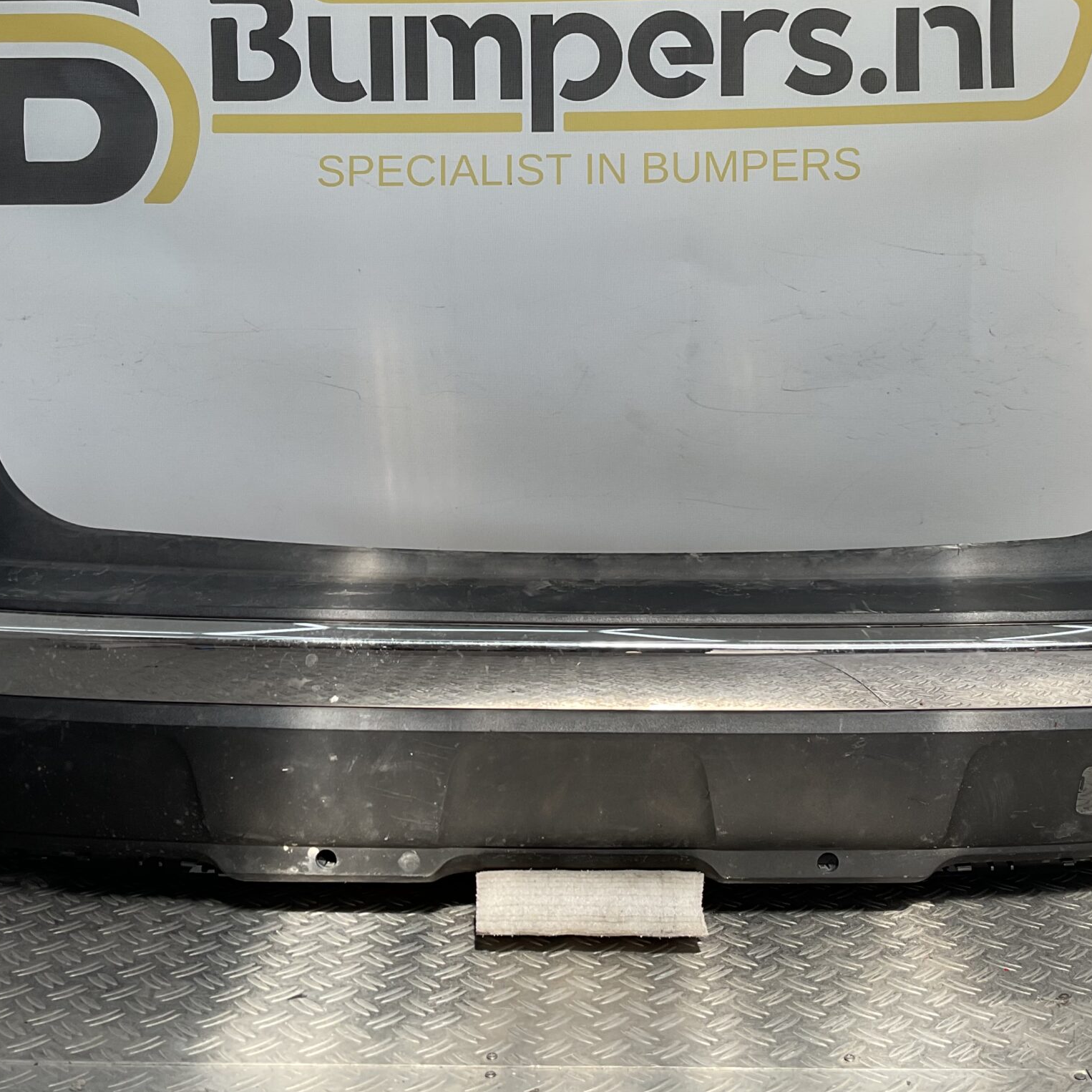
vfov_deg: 39.1
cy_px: 479
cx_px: 574
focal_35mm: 43
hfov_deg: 39.2
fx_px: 1535
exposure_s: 1/425
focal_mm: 3
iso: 16
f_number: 1.8
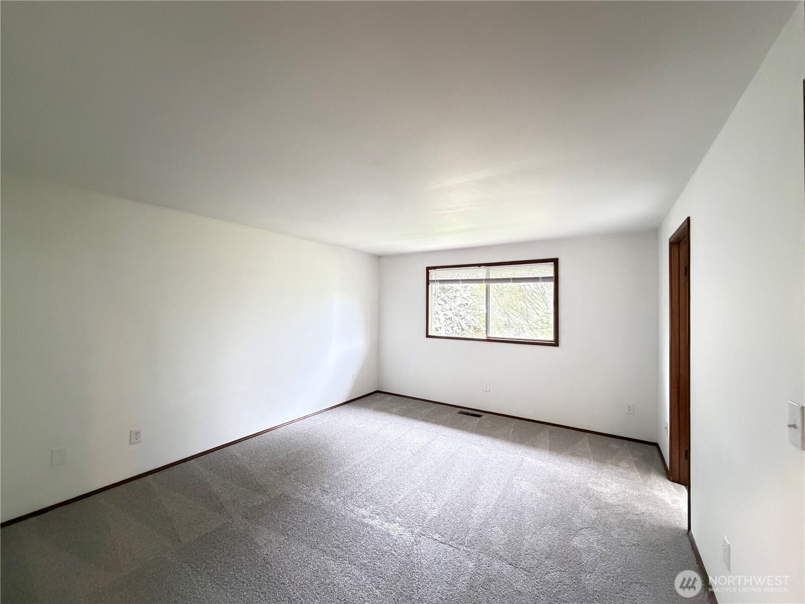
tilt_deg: +0.8
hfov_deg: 102.1
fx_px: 326
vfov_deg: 85.7
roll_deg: -0.2
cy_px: 302
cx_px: 402
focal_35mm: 14
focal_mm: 2.22
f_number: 2.2
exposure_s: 1/60
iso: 1250
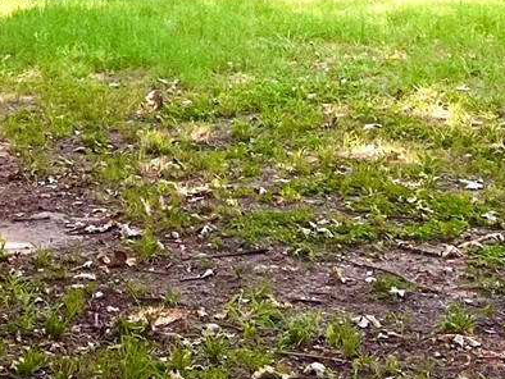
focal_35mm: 135
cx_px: 222
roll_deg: +0.6
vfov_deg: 10.6
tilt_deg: +0.6
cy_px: -210
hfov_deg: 14.6
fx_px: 1971
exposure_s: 1/714
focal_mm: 5.7
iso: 50
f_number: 1.5
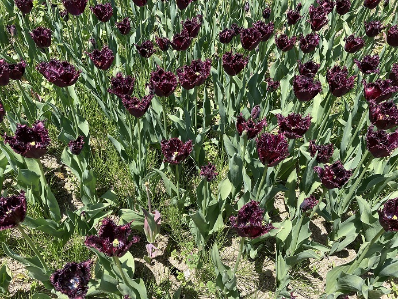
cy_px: 150
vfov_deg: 49.7
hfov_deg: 63.4
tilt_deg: -43.5
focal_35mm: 28
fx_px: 322
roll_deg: -4.4
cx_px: 199
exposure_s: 1/716
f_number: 1.8
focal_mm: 3.99
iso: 20
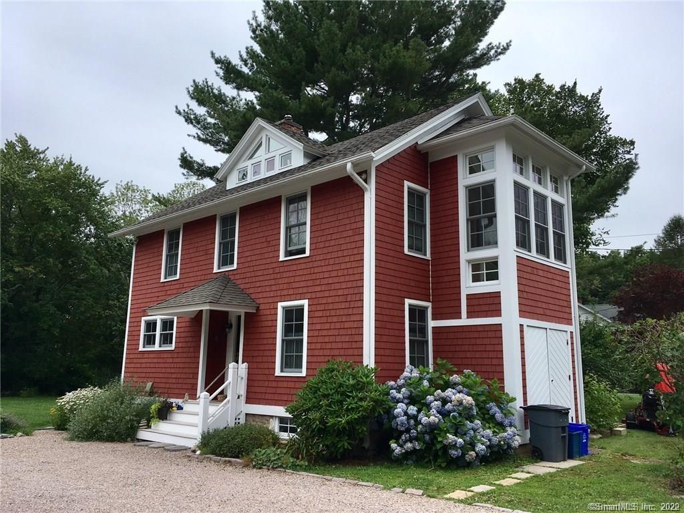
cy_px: 256
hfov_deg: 61.7
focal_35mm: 29
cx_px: 342
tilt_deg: +10.4
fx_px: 573
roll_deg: -0.7
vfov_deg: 48.2
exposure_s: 1/777
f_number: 2.2
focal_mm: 4.15
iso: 25
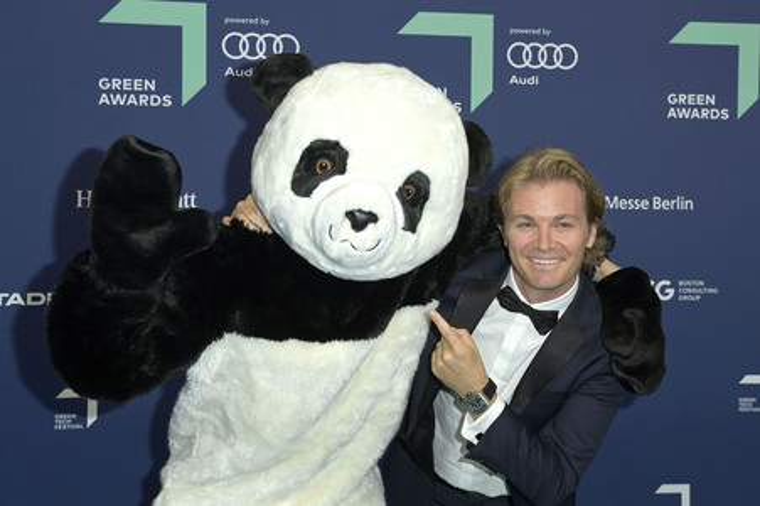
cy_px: 253
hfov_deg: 42.8
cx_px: 380
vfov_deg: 29.2
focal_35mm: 46
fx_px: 970
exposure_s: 1/250
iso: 800
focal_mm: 46
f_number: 6.3
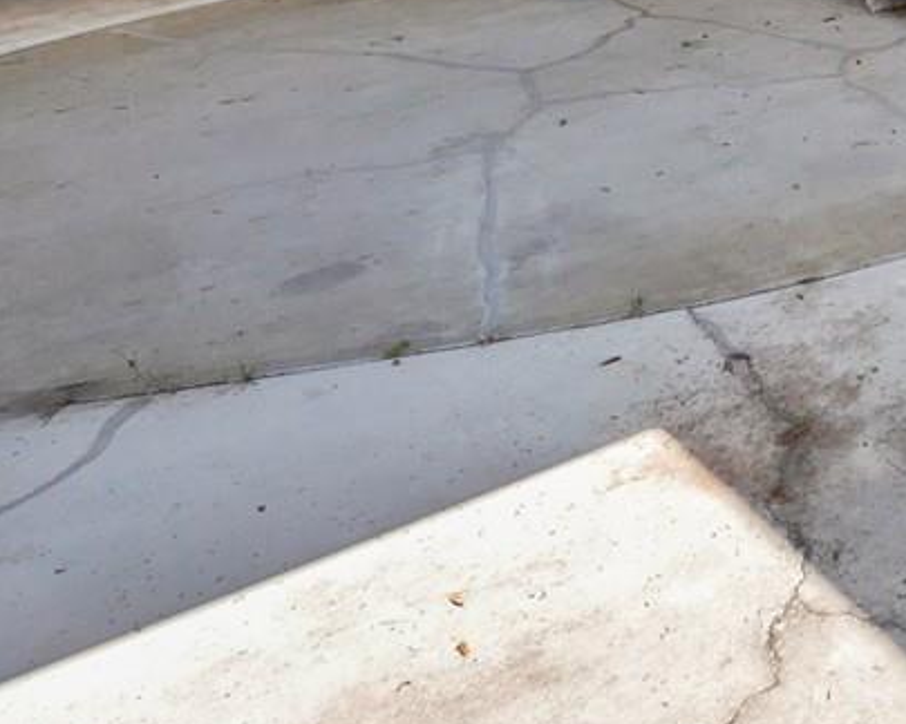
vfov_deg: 23.6
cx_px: 1143
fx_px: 1448
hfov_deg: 29.0
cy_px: -302
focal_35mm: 54
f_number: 7.1
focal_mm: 7
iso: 200
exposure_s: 1/400
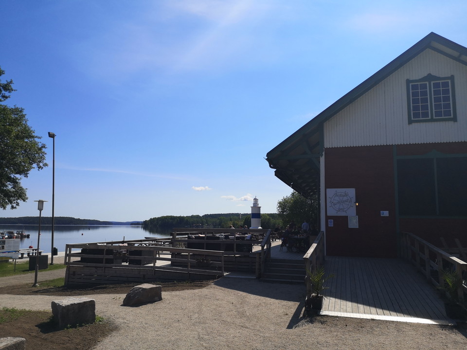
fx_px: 364
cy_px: 175
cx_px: 234
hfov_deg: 65.3
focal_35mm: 27
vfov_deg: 51.4
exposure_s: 1/5128
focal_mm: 3.95
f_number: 1.8
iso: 50
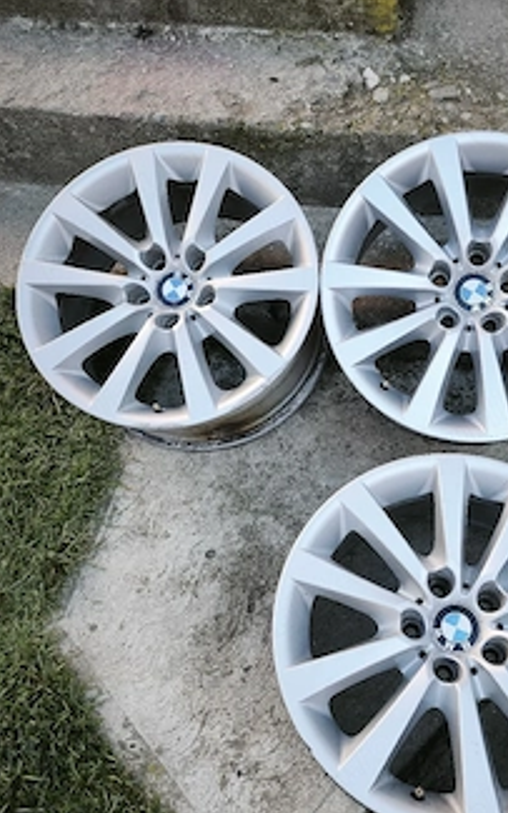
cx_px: 360
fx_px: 665
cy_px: 435
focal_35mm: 30
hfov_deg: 41.0
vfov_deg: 62.8
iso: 50
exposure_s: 1/244
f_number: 1.62
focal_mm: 6.45
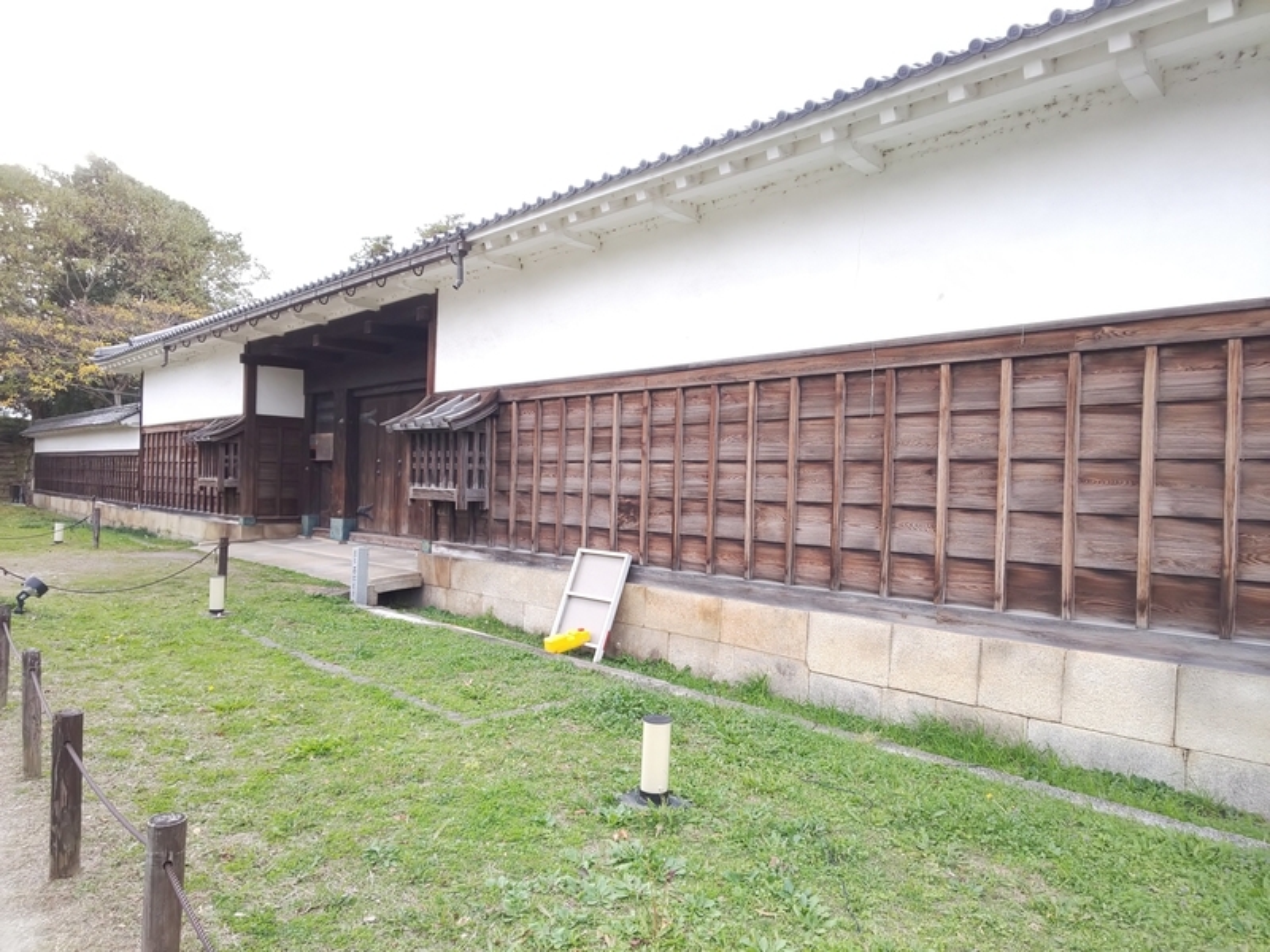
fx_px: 734
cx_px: 635
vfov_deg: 66.0
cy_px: 476
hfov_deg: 81.7
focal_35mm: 20
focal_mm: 3.45
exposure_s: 1/100
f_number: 1.94
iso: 39
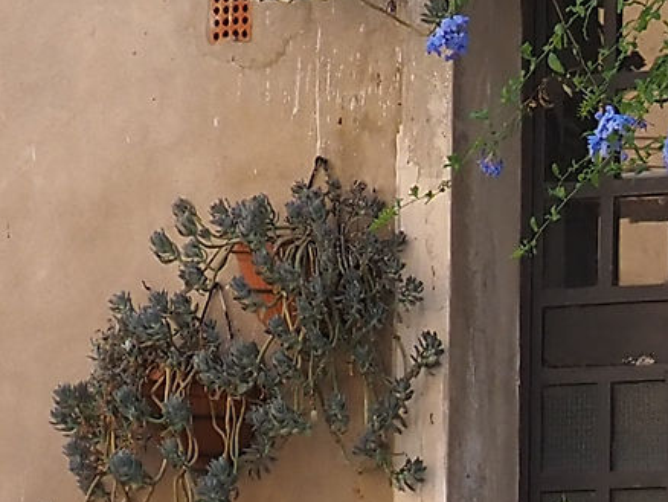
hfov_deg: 8.4
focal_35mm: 230
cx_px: 988
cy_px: 528
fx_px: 4441
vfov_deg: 6.4
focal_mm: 21
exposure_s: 1/400
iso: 200
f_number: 4
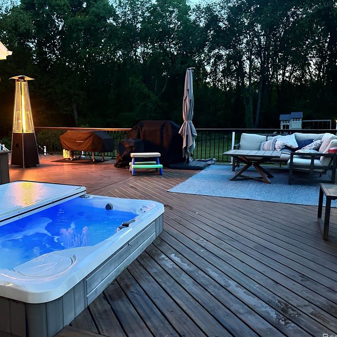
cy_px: 172
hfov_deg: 55.3
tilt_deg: -9.3
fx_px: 319
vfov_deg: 55.6
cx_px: 138
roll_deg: +0.4
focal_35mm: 29
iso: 1600
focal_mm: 6.86
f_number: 1.78
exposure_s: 1/30
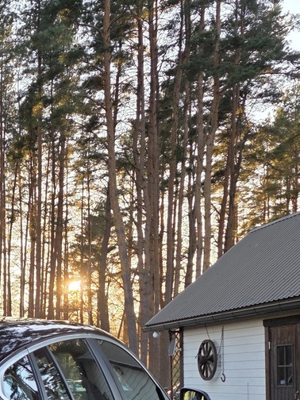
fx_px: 844
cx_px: -83
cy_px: 403
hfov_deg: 18.8
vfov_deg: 25.3
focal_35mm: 73
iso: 25
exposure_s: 1/180
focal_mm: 6.3
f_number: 1.7
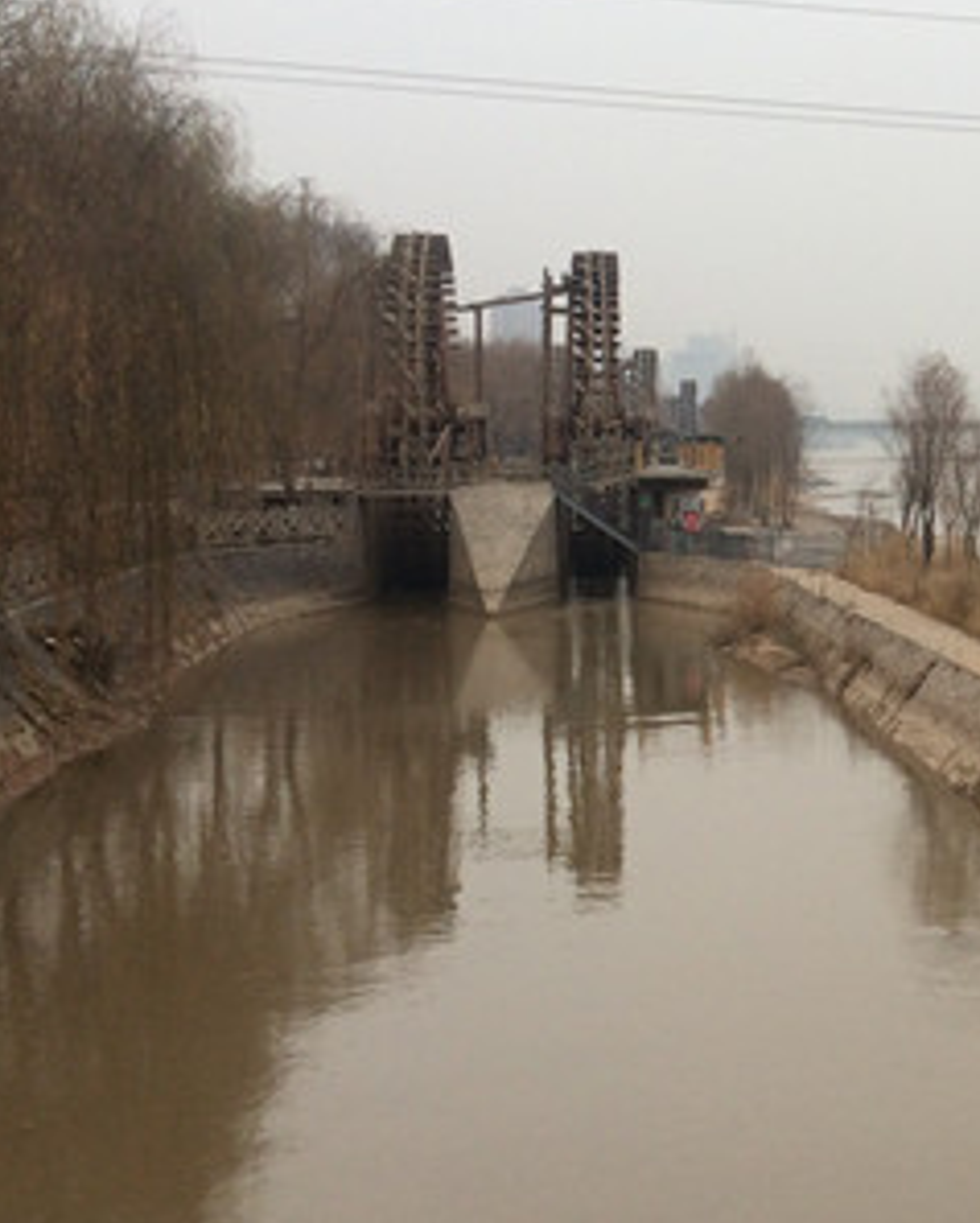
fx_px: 2209
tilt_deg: -2.4
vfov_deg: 30.9
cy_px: 535
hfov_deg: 22.4
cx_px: 1264
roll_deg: +1.5
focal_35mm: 61
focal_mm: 4.15
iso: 32
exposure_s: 1/1520
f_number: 2.2
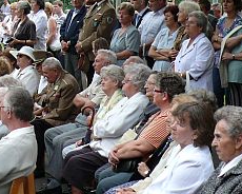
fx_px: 1024
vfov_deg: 10.8
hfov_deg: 13.5
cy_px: 36
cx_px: 89
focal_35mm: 143
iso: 100
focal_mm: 11.4
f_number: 4.5
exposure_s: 1/200
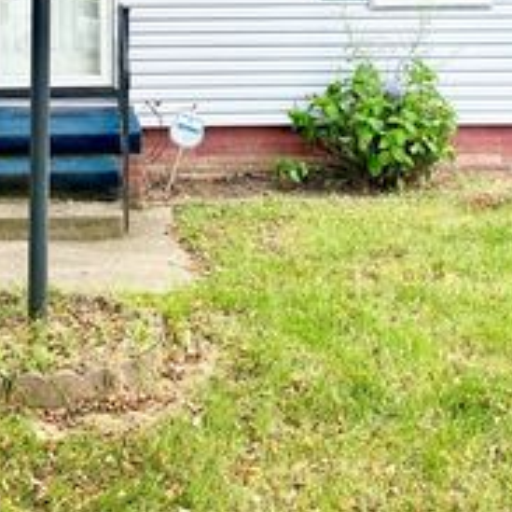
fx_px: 971
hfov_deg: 28.7
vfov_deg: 27.7
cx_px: 84
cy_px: -10
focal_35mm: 58
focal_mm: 6.76
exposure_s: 1/1018
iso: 100
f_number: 1.78
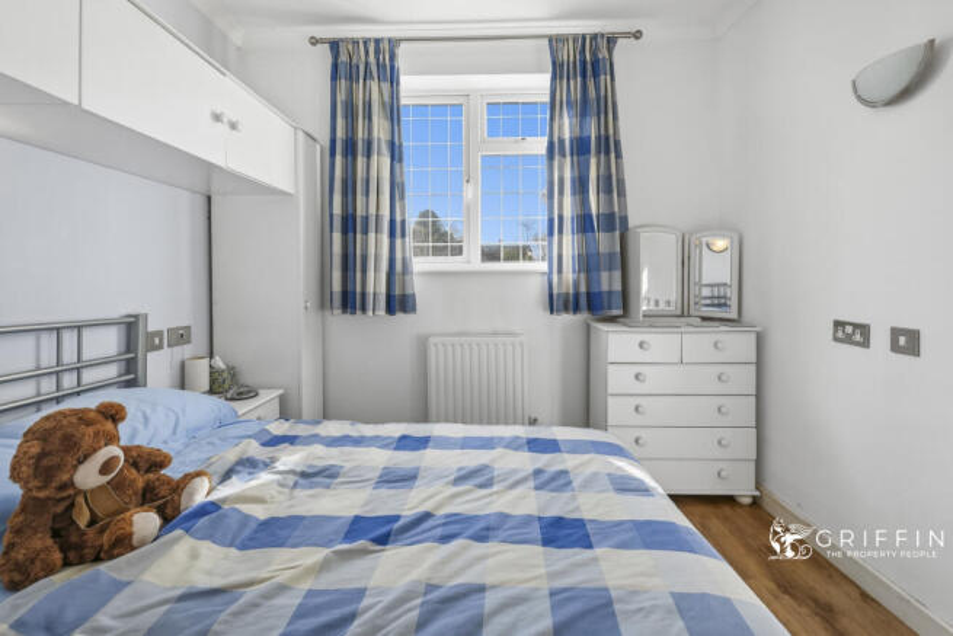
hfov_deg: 104.2
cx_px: 476
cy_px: 318
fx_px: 371
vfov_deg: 81.2
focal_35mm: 14
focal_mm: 14
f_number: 4.5
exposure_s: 1/250
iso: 100
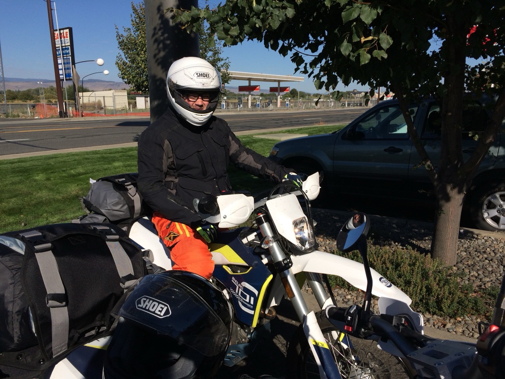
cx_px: 252
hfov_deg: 61.7
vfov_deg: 48.2
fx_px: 423
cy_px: 190
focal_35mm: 29
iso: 32
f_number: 2.2
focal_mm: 4.15
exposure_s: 1/2933
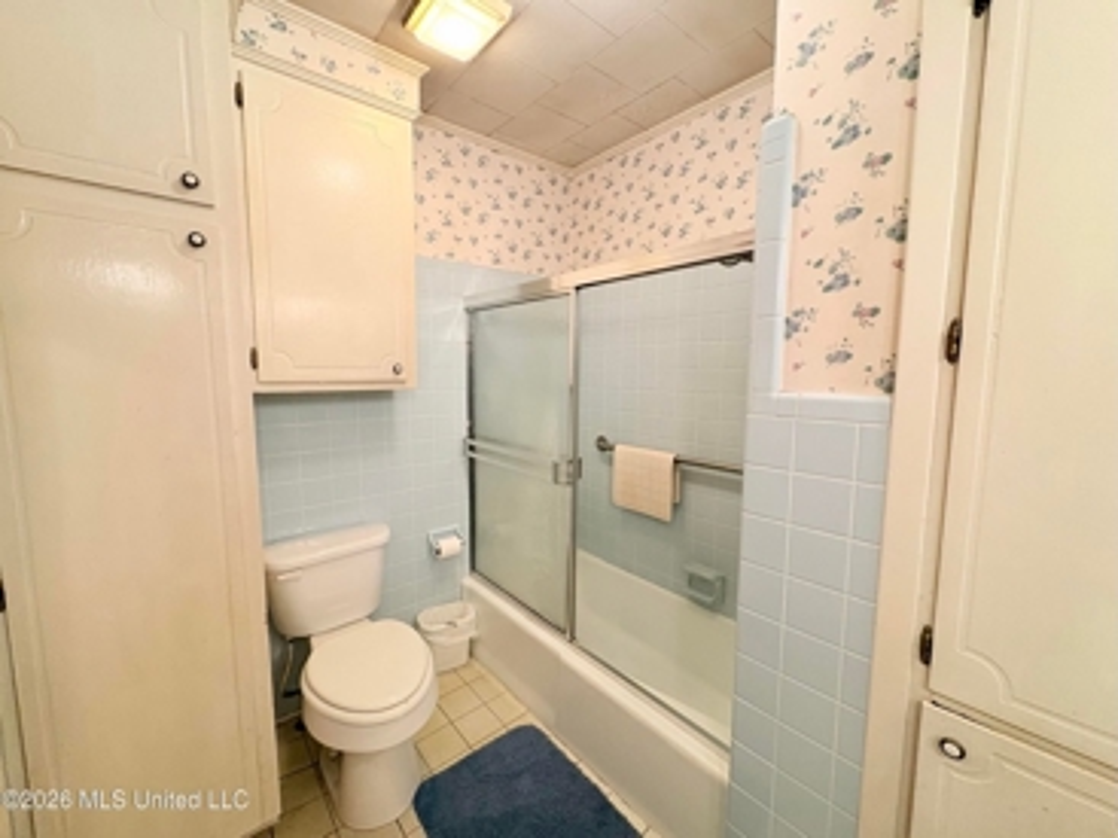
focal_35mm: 14
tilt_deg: -5.1
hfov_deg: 102.1
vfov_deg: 85.6
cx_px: 559
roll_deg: +0.3
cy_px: 419
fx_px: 452
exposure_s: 1/60
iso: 320
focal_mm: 2.22
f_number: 2.2
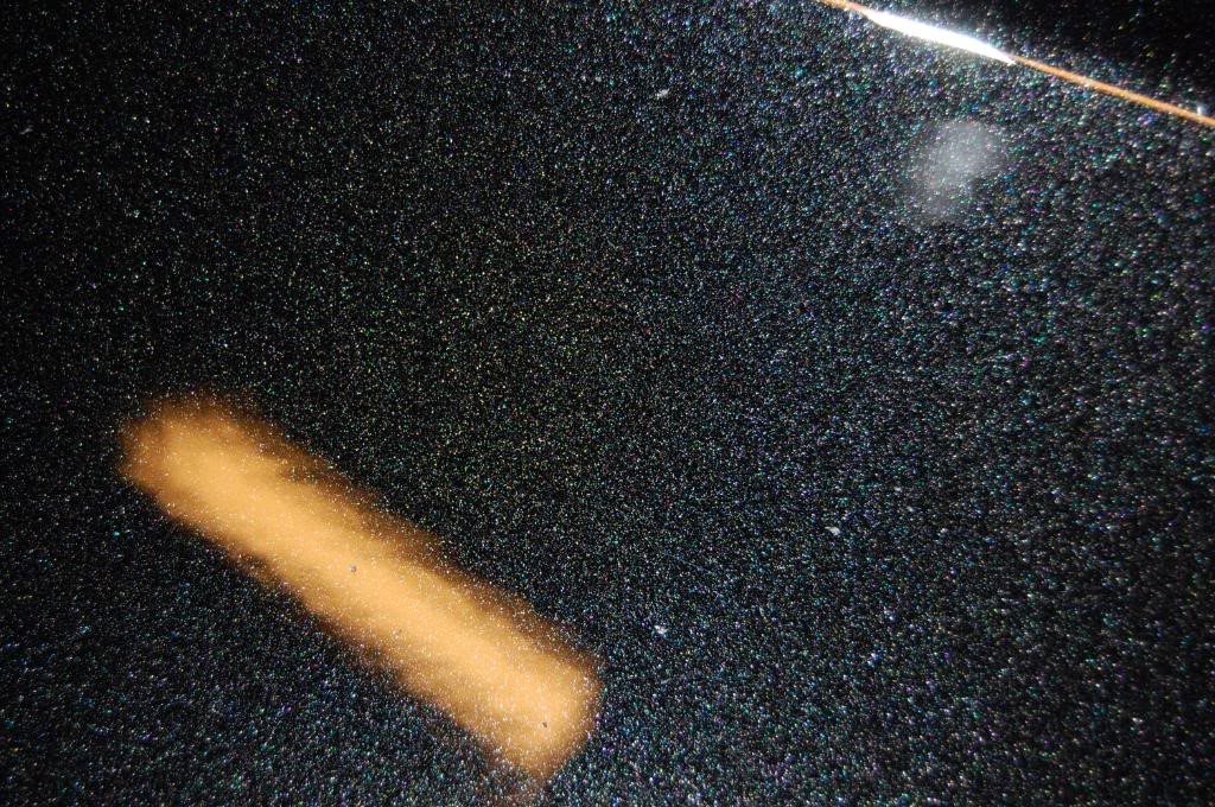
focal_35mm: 82
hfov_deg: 24.6
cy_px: 404
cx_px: 608
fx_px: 2781
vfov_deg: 16.5
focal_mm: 55
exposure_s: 1/60
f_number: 5.6
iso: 400
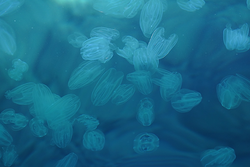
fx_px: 2778
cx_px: 125
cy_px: 84
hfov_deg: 5.2
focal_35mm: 400
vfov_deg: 3.4
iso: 1000
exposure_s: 1/500
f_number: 5.6
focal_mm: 400
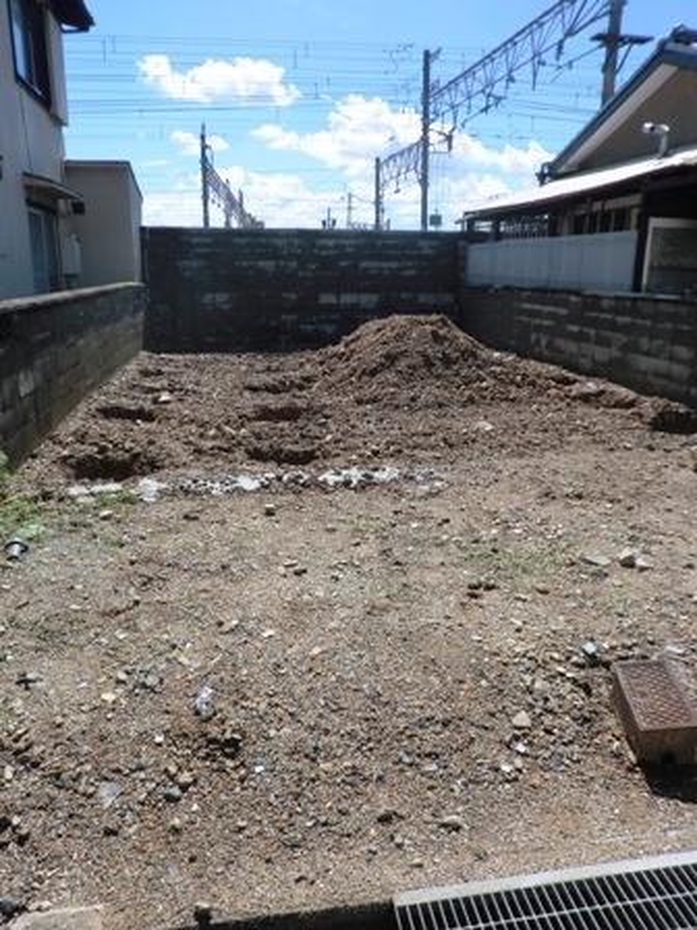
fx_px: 698
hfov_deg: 53.1
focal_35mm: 26
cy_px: 465
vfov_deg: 67.3
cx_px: 348
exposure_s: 1/160
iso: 50
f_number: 7.9
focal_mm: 4.7
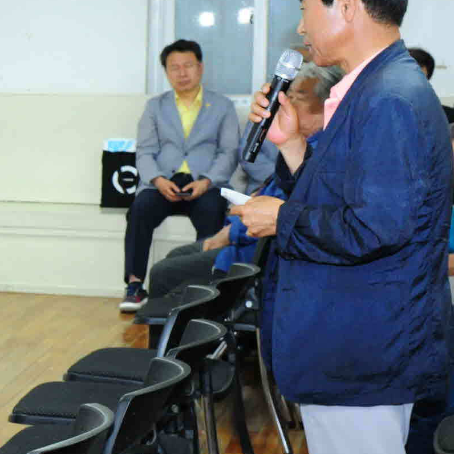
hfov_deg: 14.2
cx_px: -262
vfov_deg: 15.4
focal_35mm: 113
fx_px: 1677
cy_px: 197
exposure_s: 1/60
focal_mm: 35
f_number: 7.1
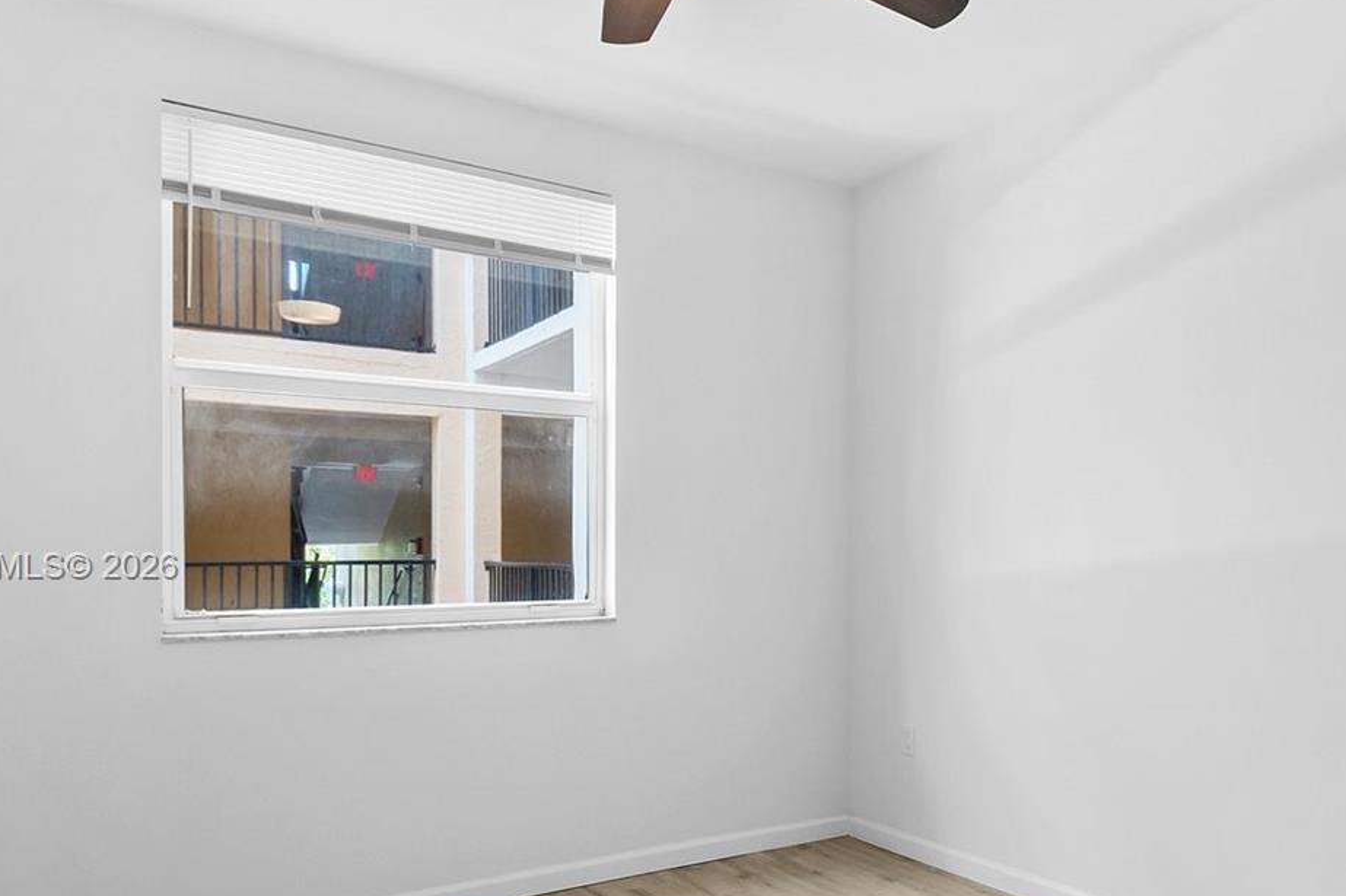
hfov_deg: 67.6
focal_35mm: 26
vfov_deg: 49.0
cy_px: 568
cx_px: 890
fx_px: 972
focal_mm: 10
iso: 1100
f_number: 8
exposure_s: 1/15
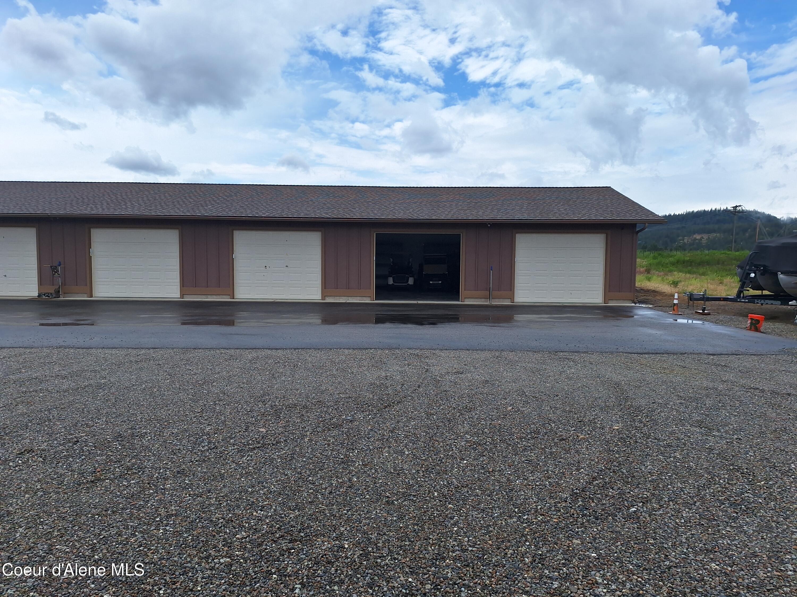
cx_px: 398
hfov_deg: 73.9
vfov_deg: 58.9
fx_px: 530
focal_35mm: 23
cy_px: 298
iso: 25
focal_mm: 5.54
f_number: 1.8
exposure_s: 1/3937
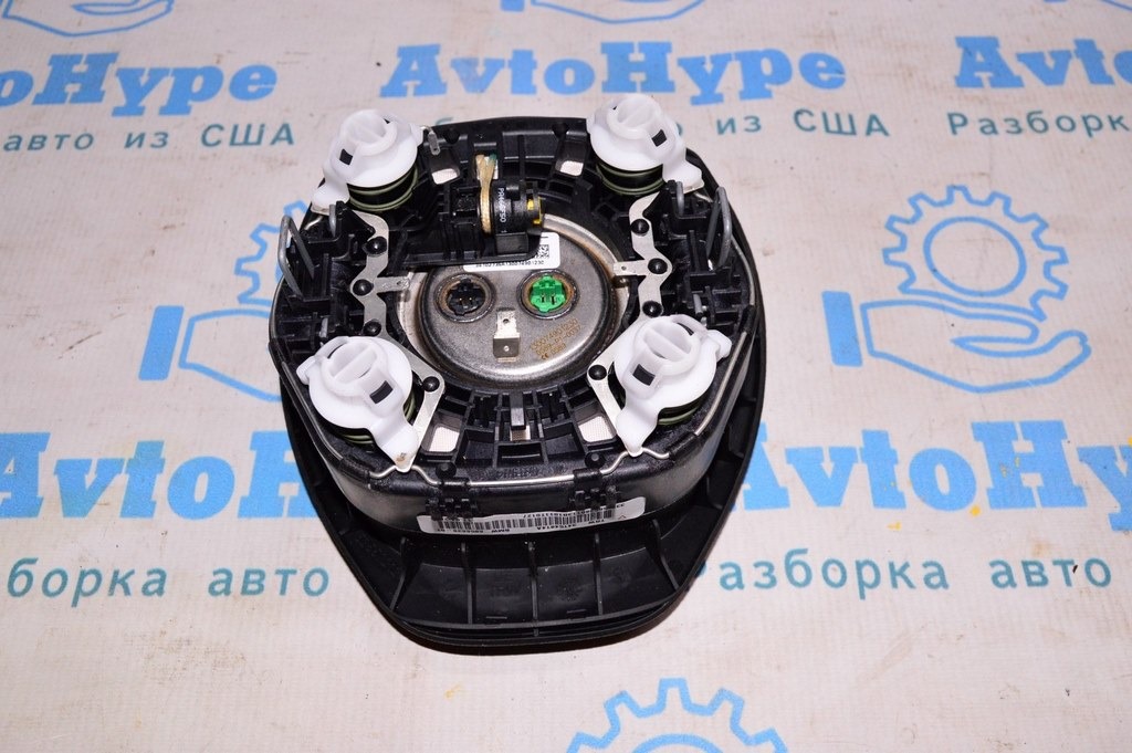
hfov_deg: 57.3
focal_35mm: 33
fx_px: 1037
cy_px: 376
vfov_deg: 39.9
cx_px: 566
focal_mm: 22
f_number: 8
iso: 1600
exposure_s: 1/200
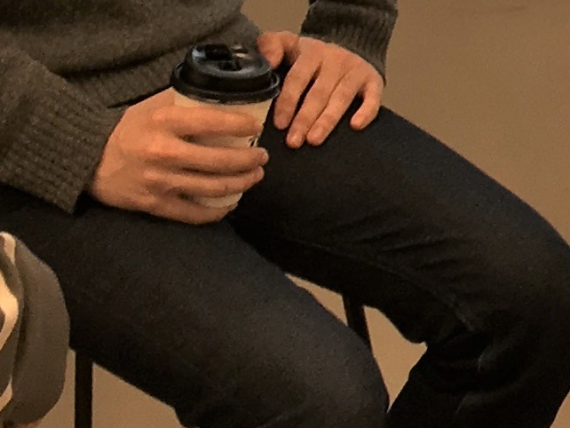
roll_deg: +1.4
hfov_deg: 10.5
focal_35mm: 182
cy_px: -590
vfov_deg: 7.6
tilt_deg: -1.5
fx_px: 2998
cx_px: 872
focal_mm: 4.15
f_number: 2.2
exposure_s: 1/60
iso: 25
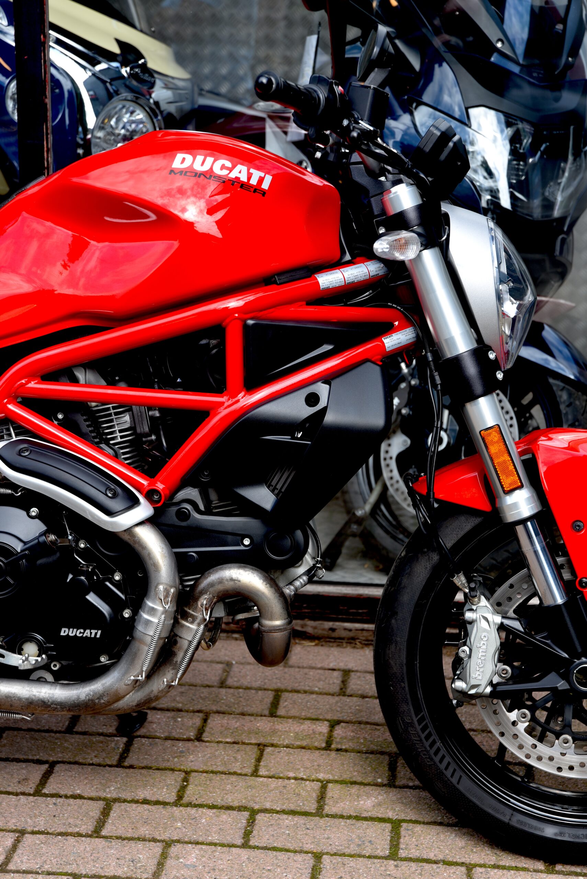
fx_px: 1710
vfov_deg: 28.8
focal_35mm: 70
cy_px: 440
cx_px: 294
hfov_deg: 19.5
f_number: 5.6
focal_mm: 70
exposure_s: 1/125
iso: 100
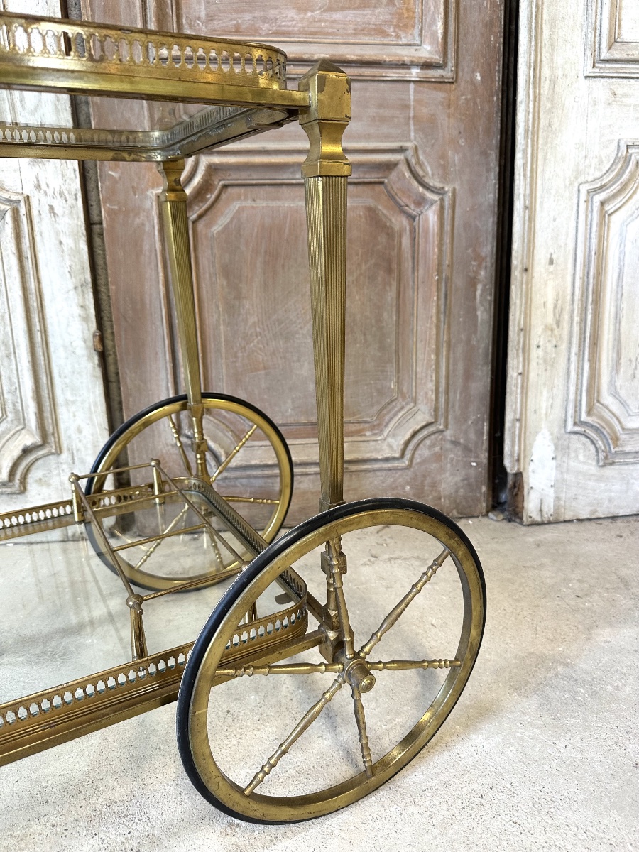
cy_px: 426
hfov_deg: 56.8
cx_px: 320
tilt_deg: -16.9
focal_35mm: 24
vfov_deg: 71.6
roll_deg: +1.1
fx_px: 591
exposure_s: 1/50
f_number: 1.78
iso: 160
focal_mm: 6.86
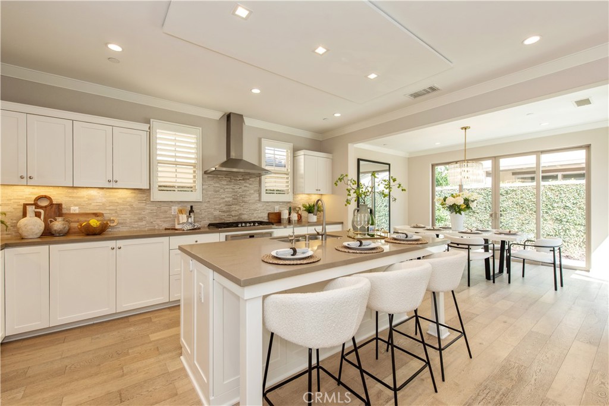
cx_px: 304
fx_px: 254
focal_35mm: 15
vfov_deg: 77.3
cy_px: 203
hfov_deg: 100.4
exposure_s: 1/125
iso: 450
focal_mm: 15
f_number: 5.6
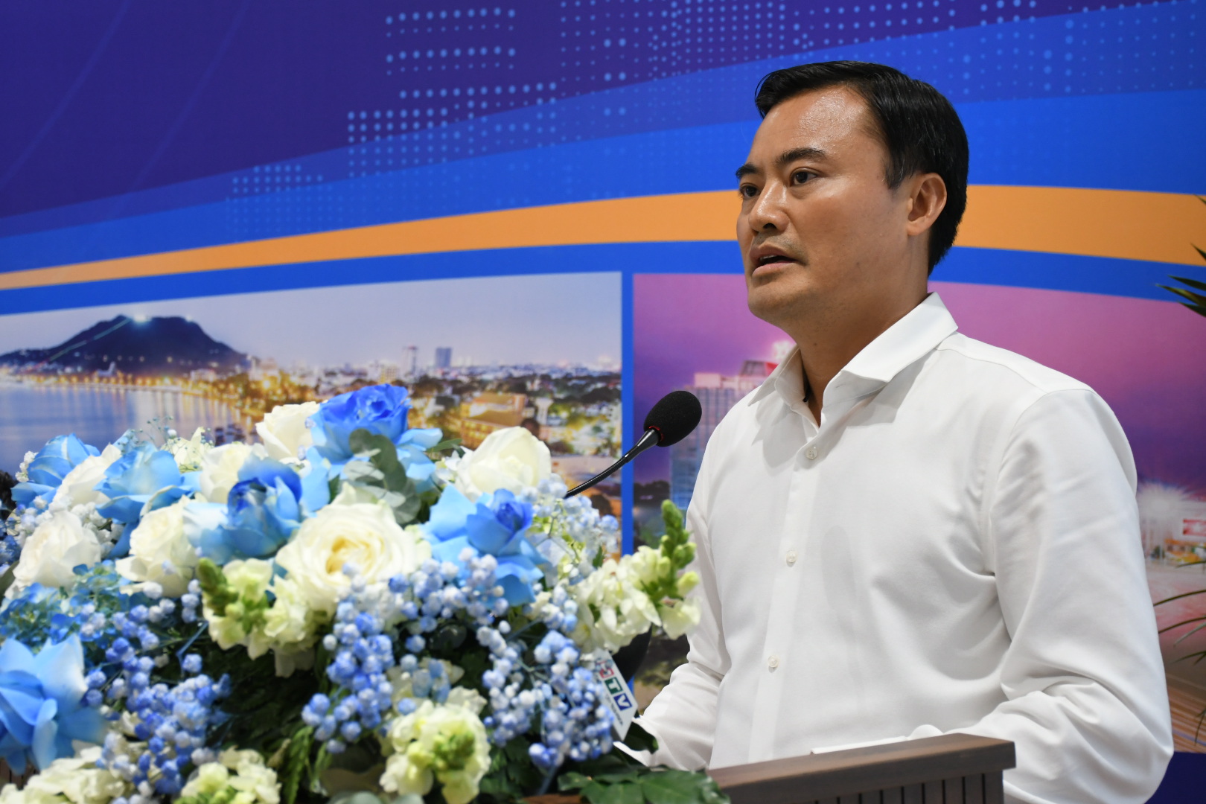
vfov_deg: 20.3
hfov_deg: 30.1
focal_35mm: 67
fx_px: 2244
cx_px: 603
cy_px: 402
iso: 1250
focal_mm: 45
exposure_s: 1/80
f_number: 5.6
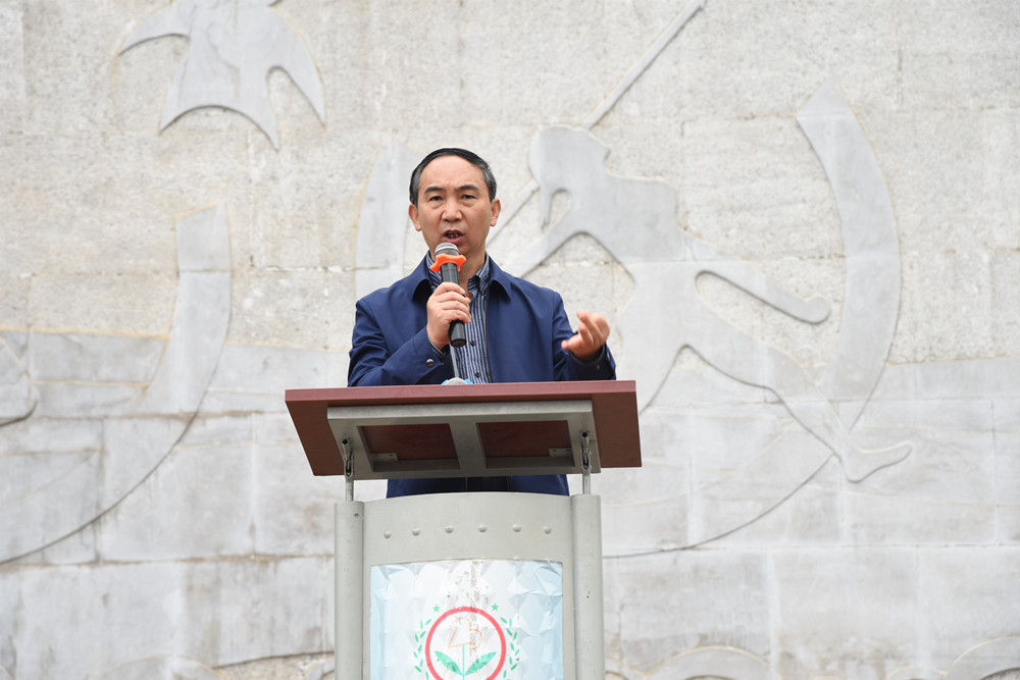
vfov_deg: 11.4
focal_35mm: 120
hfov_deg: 17.1
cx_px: 510
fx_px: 3400
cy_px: 340
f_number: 7.1
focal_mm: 120
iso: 250
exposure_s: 1/200
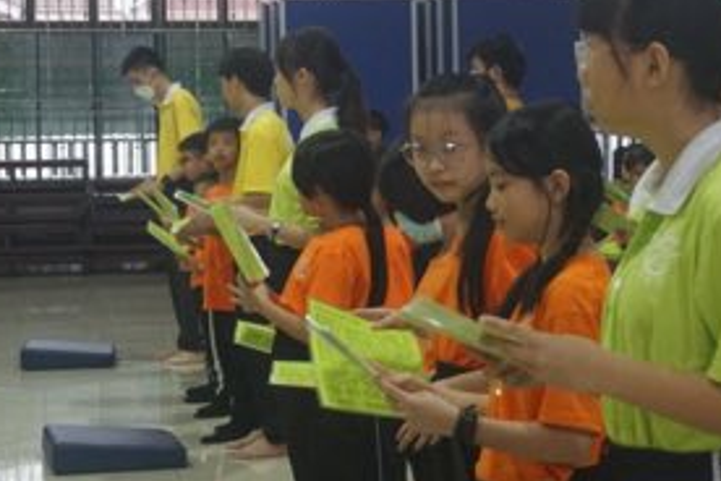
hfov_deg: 19.9
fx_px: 2040
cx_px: 507
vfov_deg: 13.4
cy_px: 193
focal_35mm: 102
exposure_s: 1/160
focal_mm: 39
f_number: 5.6
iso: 1250
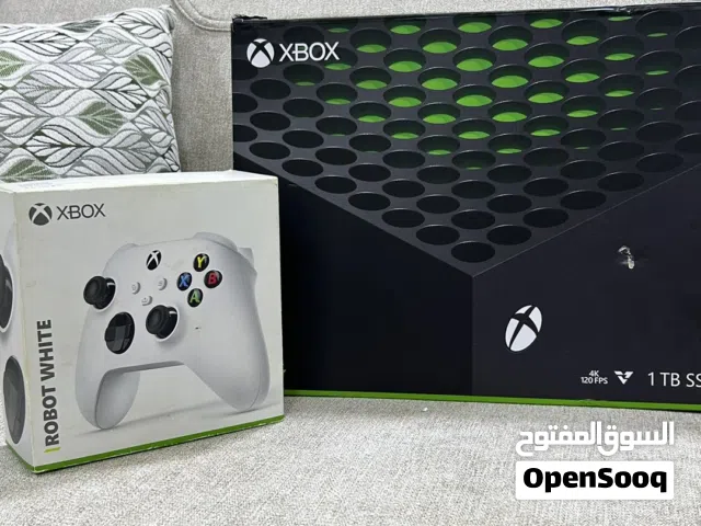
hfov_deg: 67.3
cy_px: 263
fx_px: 527
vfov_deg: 53.1
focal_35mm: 26
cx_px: 350
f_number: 1.5
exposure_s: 1/100
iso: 100
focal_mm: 5.7
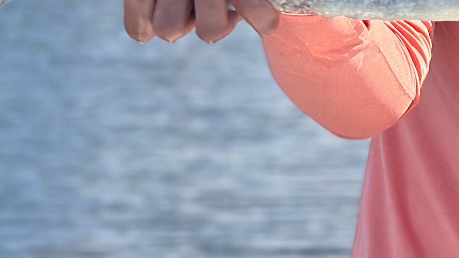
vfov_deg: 6.2
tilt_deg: +1.9
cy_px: -172
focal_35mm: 194
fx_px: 2361
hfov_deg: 10.9
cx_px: 536
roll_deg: +1.1
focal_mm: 6.86
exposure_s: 1/10870
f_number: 1.78
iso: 80
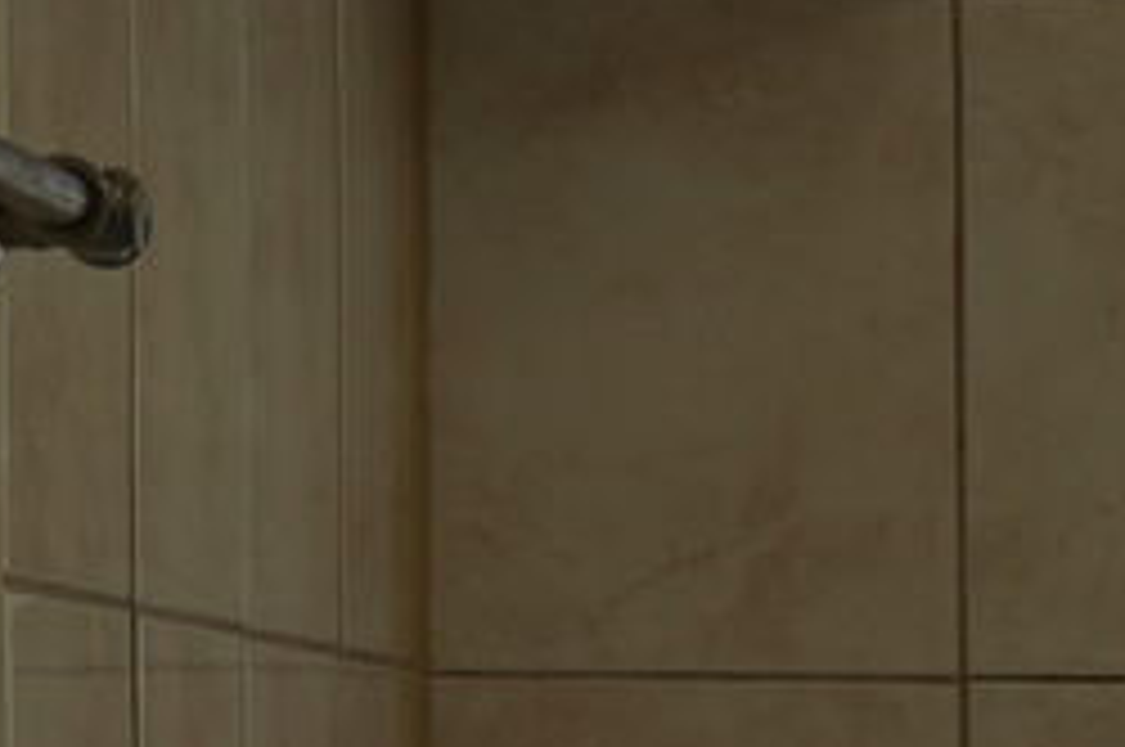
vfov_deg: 5.3
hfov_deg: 7.5
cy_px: 1296
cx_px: 2866
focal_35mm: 253
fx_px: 7896
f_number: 5.6
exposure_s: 1/60
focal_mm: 26
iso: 100
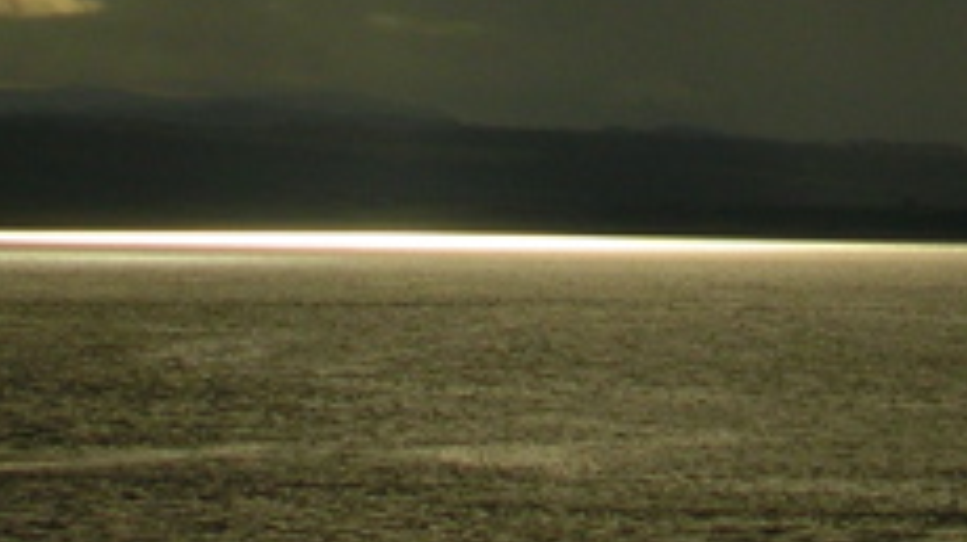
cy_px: -260
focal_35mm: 349
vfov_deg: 3.5
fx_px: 8942
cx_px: 555
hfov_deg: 6.2
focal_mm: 17.4
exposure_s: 1/1289
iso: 50
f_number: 4.9
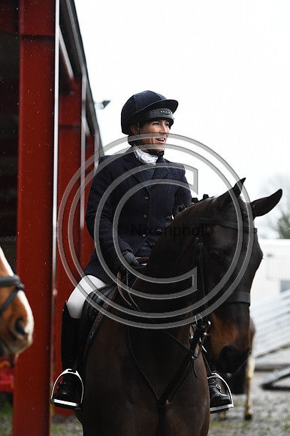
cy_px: 218
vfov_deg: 19.5
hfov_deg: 13.0
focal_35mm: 105
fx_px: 1270
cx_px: 145
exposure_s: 1/800
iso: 4000
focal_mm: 105
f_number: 3.5
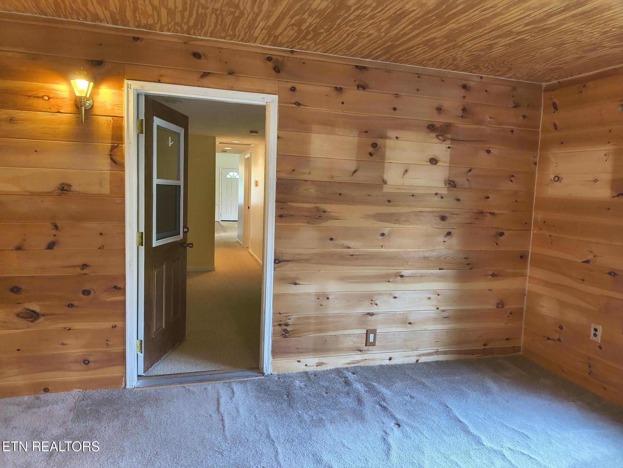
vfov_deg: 54.9
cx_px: 312
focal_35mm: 25
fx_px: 450
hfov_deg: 69.4
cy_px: 234
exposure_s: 1/60
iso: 809
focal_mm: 4.68
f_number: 1.7
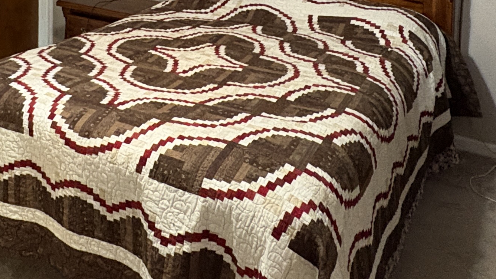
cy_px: -82
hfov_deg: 43.0
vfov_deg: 23.1
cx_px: 116
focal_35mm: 46
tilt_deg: -3.2
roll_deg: -0.1
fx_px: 605
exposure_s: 1/60
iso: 640
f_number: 2.2
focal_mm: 2.22
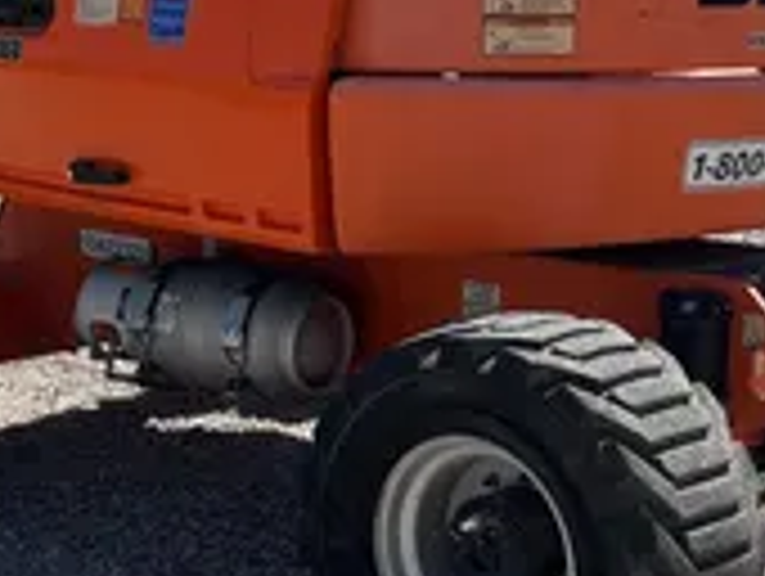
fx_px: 1859
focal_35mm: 84
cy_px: 187
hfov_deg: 23.1
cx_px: 216
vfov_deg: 17.6
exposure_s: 1/3521
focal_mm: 5.1
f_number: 1.6
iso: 50
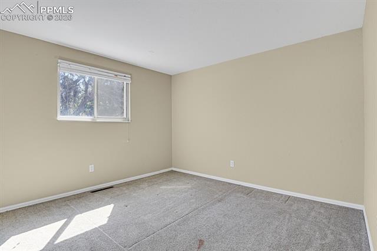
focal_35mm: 17
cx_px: 188
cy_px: 126
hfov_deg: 93.3
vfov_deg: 70.4
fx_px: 178
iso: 250
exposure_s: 1
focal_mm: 17
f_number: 8
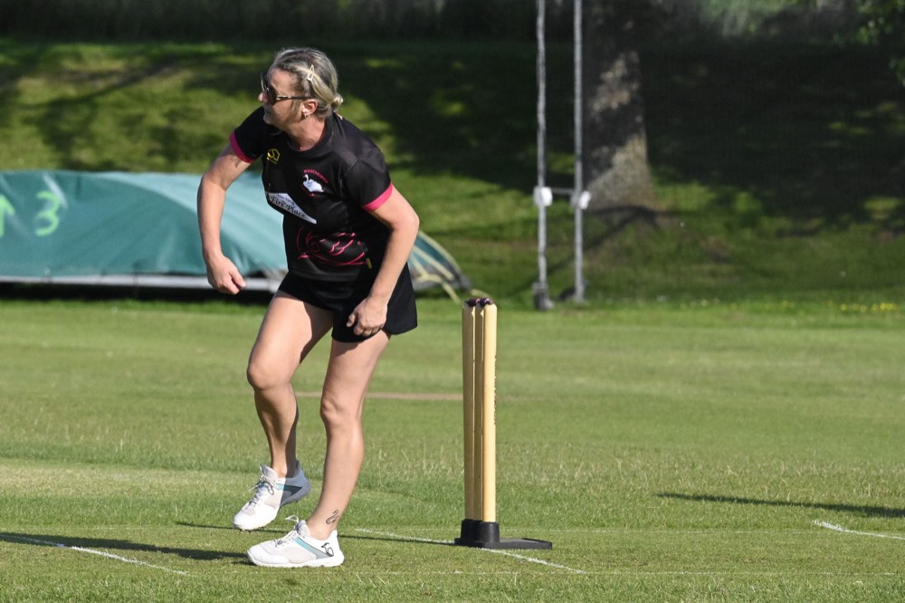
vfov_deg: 2.9
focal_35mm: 470
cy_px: 302
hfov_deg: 4.4
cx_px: 452
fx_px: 11811
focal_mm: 470
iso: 12800
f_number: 18
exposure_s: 1/6400
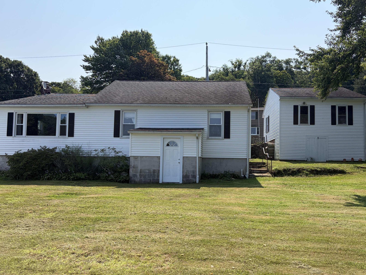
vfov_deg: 46.8
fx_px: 317
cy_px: 140
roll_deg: -1.1
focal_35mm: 30
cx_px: 195
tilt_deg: +4.7
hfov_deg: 59.9
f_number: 1.6
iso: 64
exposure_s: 1/4065
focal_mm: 5.96
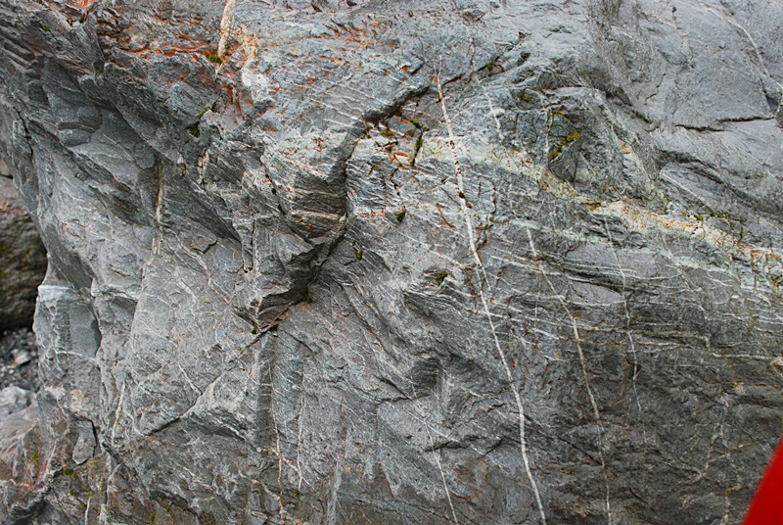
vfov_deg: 34.3
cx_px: 392
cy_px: 262
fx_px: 849
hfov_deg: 49.5
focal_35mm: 39
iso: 400
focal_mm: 26
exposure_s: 1/500
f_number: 5.6
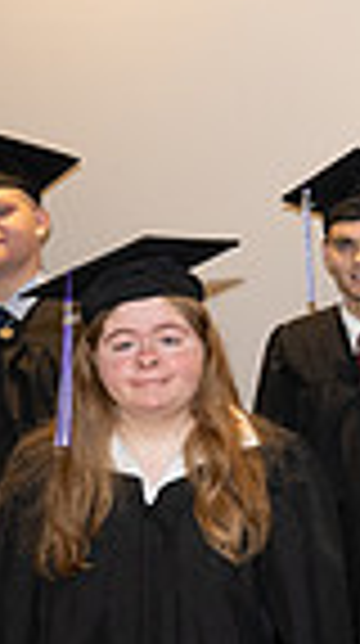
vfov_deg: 20.4
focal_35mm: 105
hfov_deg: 9.7
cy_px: 272
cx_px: 958
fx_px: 1789
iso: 800
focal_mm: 24
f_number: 5
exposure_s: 1/125
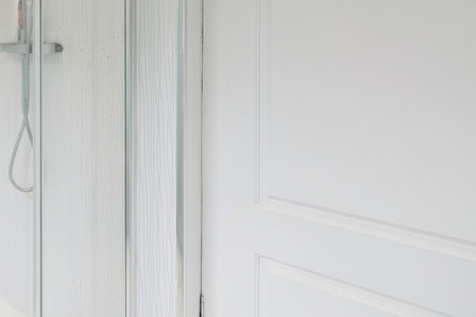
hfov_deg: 45.2
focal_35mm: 32
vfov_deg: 39.0
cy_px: 51
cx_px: -40
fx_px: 423
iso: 800
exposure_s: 1/100
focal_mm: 14
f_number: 5
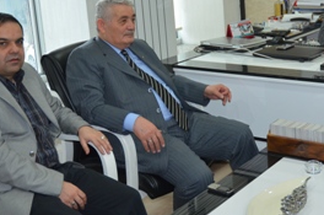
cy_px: 83
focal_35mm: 61
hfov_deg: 32.9
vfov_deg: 22.1
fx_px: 548
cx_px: 189
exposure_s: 1/60
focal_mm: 24
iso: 800
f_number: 3.8
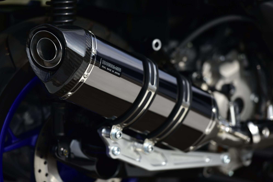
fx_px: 1410
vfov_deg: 7.4
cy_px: 91
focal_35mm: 186
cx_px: 137
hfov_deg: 11.1
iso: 100
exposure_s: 1/2000
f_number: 2.8
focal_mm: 185
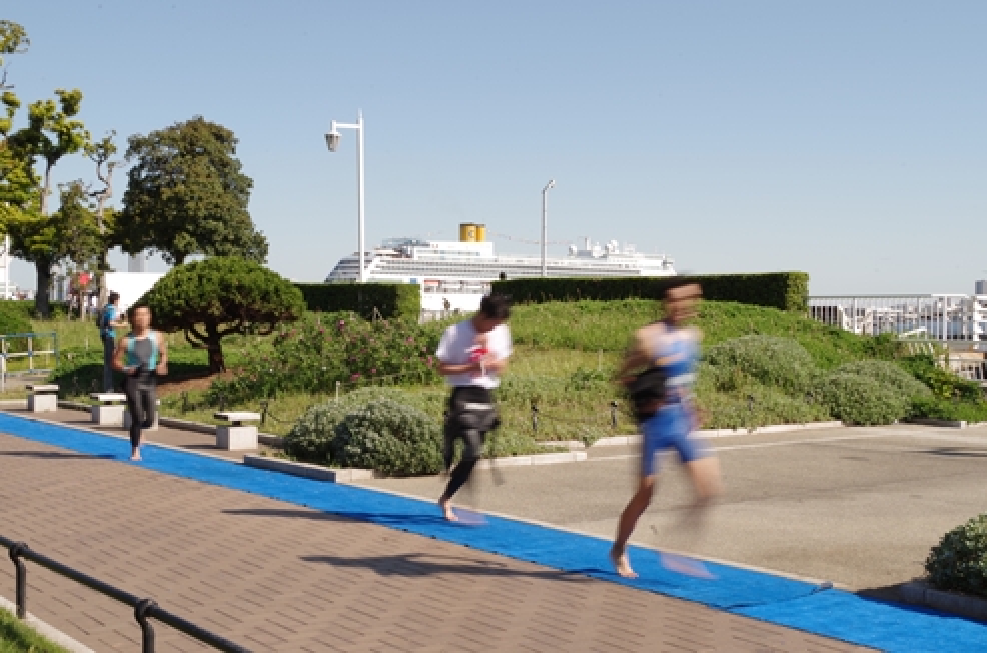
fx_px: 1258
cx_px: 494
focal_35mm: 46
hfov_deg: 42.8
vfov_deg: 29.1
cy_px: 326
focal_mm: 30.63
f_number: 22
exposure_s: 1/20
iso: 100
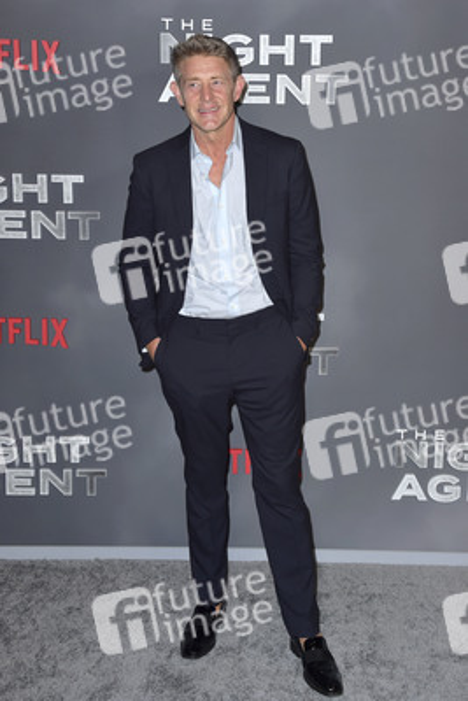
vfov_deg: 43.6
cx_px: 234
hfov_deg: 29.9
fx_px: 877
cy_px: 350
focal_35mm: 45
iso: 400
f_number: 6.3
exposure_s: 1/250
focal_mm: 45
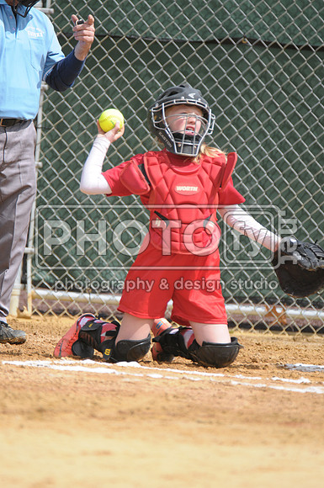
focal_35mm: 600
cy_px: 244
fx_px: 8124
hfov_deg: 2.3
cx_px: 162
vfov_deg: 3.4
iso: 400
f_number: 4
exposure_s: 1/2000
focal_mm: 400
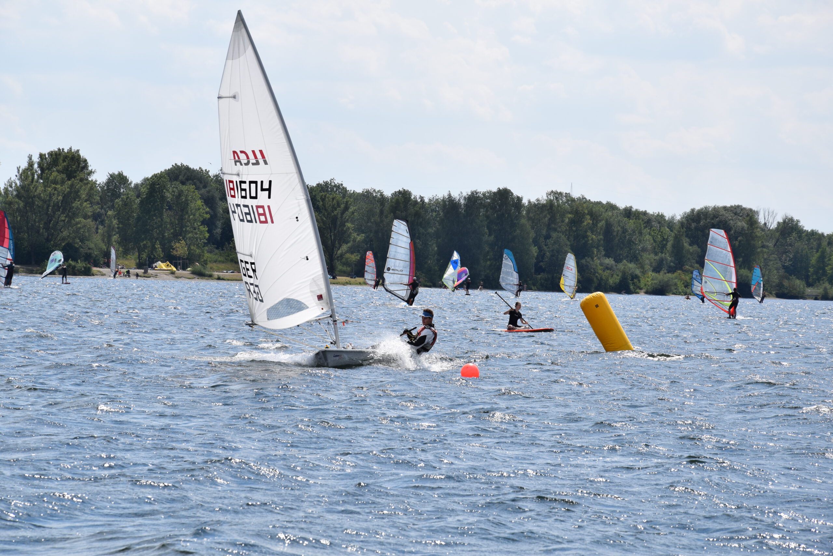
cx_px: 416
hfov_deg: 13.0
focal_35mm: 158
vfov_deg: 8.7
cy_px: 278
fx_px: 3644
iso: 200
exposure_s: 1/500
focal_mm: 105
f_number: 11
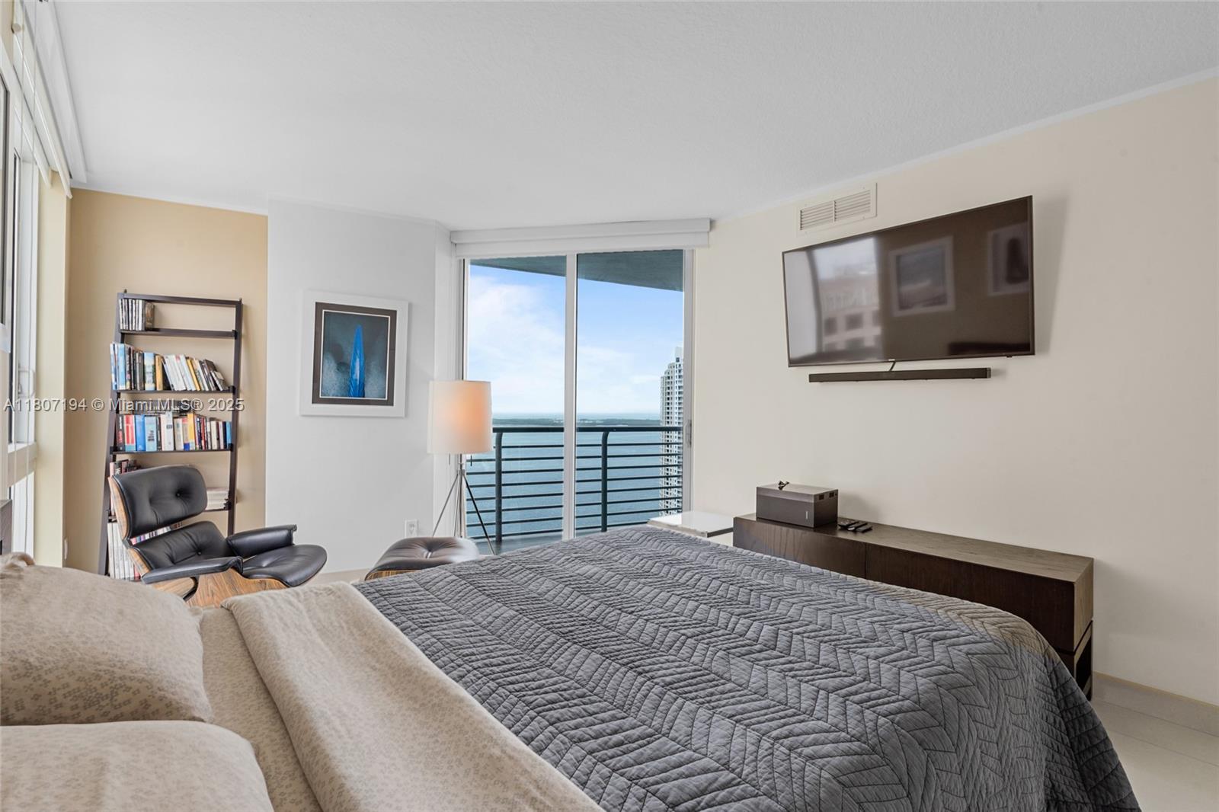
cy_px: 406
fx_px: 542
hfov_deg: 96.7
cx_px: 610
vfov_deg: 73.7
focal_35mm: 16
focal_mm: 16
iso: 250
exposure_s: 1/10
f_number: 13
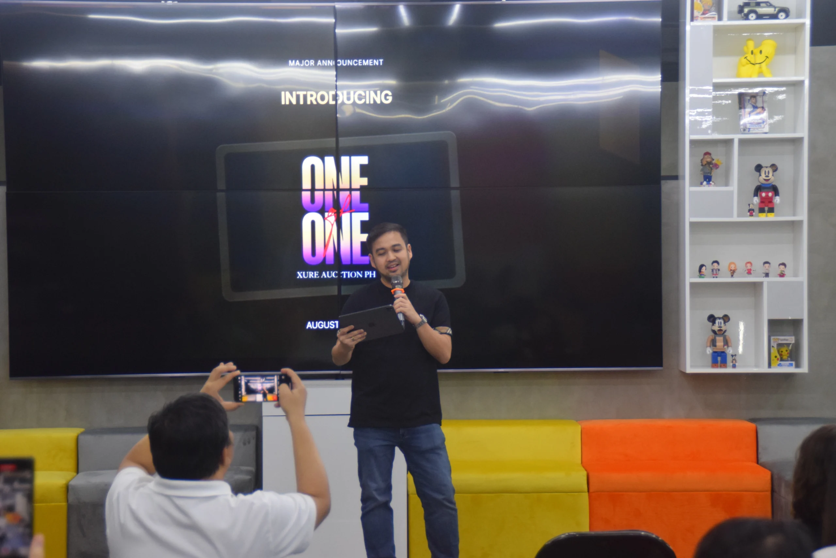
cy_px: 279
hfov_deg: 20.6
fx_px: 2299
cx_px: 418
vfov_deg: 13.8
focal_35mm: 99
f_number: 5.3
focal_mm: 66
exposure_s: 1/125
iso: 1800
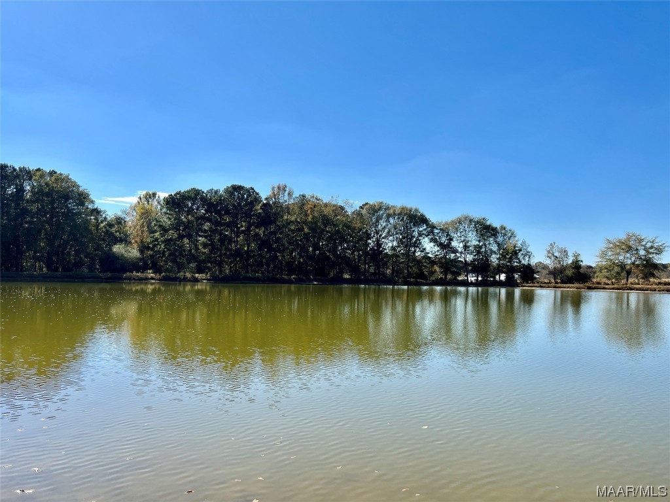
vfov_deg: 53.1
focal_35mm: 26
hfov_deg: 67.3
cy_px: 251
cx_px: 335
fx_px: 503
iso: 50
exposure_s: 1/5587
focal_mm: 5.7
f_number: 1.5
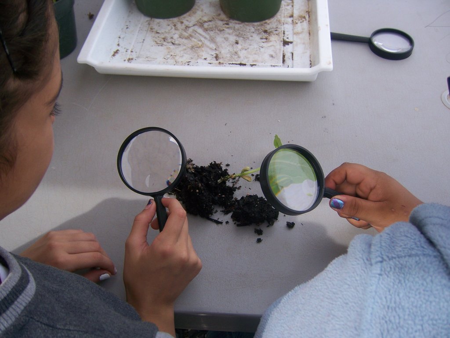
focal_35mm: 36
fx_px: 468
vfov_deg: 39.7
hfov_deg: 51.3
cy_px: 169
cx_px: 225
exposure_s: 1/640
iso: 80
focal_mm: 6
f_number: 2.8
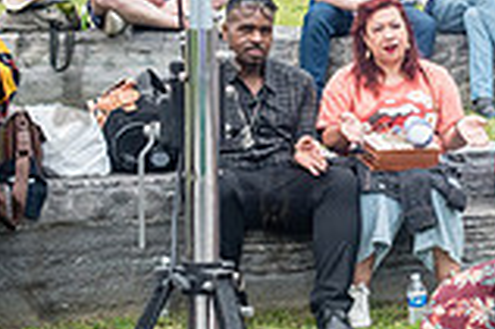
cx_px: 677
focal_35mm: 130
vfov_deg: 10.5
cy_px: 70
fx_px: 1786
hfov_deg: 14.9
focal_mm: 35
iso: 1600
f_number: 4.5
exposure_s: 1/320
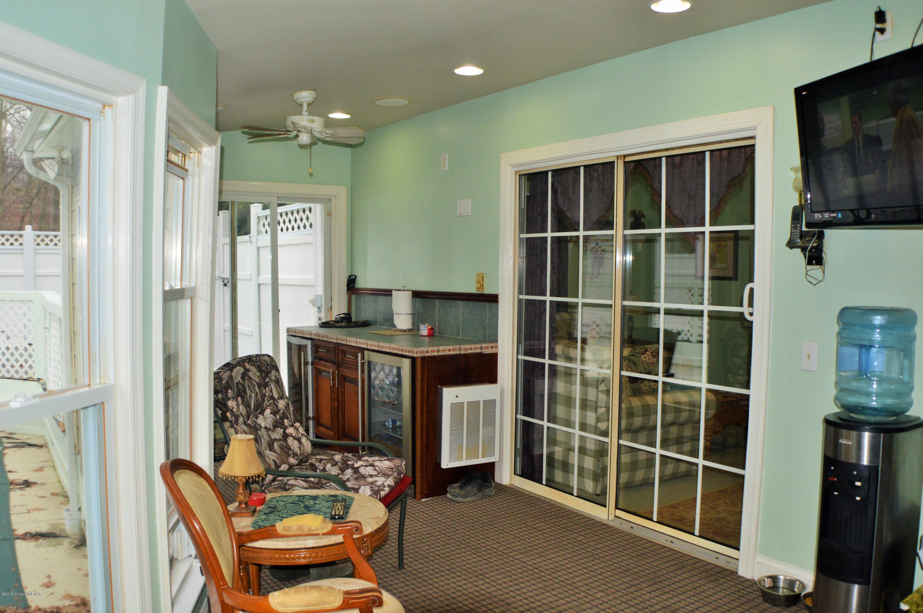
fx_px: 999
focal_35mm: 39
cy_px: 306
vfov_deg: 34.1
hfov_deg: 49.6
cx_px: 462
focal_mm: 26
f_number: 4.2
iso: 560
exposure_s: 1/60
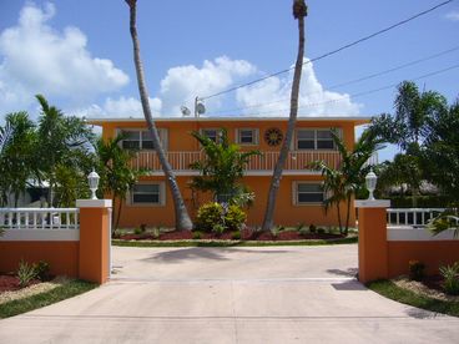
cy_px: 172
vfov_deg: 40.7
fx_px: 464
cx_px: 230
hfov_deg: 52.6
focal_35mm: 35
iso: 80
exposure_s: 1/800
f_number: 5.6
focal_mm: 5.8
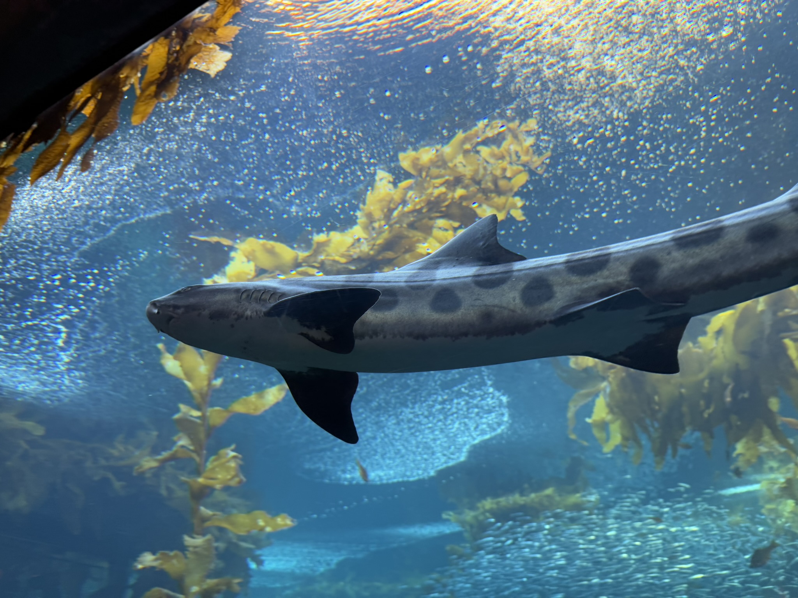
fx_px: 553
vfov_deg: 56.8
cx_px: 399
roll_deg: +2.3
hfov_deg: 71.6
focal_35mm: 24
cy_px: 299
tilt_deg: +37.9
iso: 100
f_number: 1.78
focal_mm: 6.76
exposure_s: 1/60
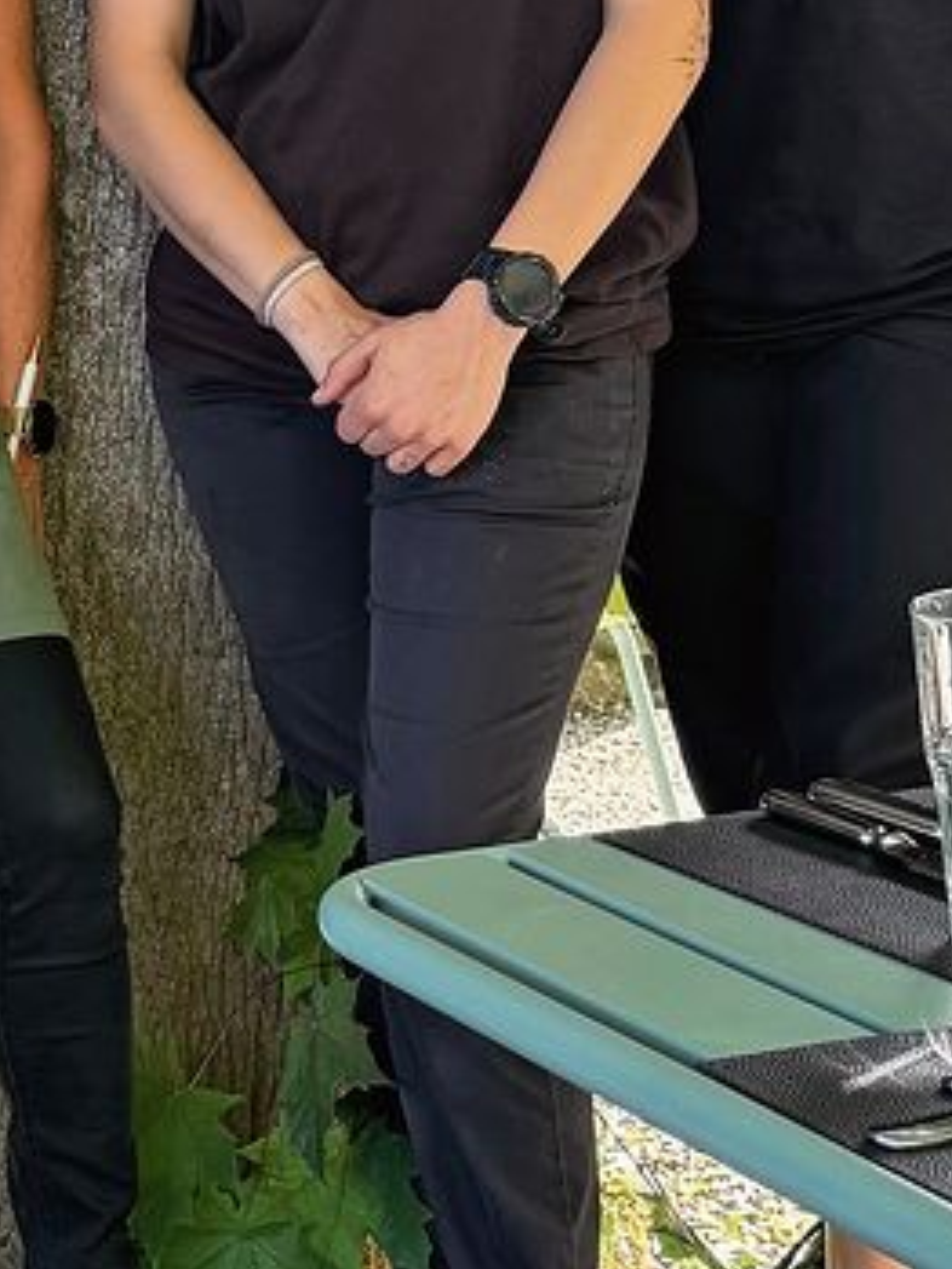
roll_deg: +2.2
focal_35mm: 99
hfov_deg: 14.5
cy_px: 458
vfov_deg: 19.8
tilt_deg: -6.9
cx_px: -145
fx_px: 3628
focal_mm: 6.76
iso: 80
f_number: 1.78
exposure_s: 1/138
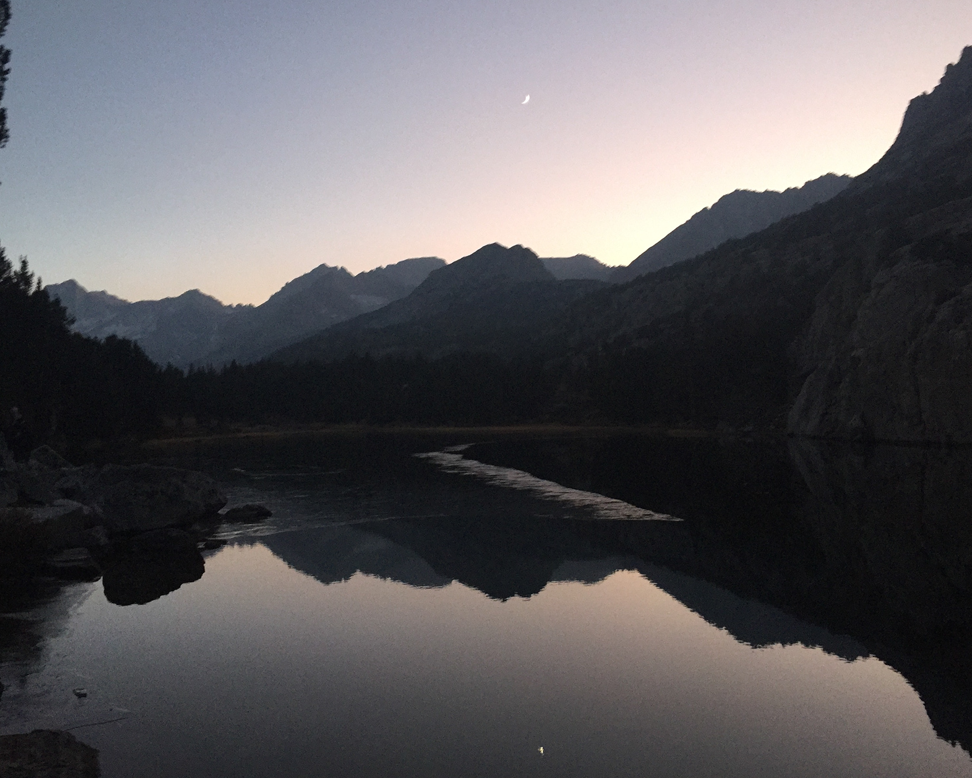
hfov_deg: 57.2
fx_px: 892
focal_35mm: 31
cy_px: 381
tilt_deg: +2.2
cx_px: 502
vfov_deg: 47.1
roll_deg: +0.9
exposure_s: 1/30
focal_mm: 4.15
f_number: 2.2
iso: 250
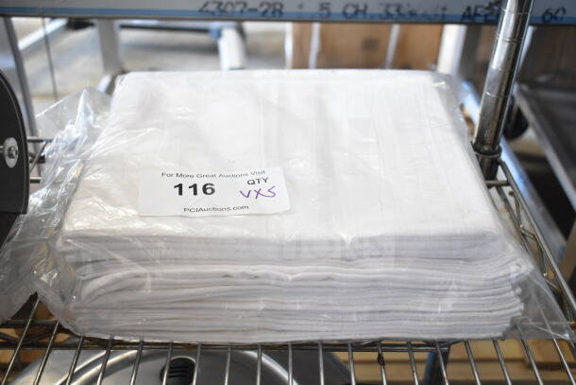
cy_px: 192
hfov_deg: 51.3
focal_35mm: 38
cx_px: 288
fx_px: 600
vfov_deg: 35.5
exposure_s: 1/40
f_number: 4
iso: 2000
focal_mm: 25
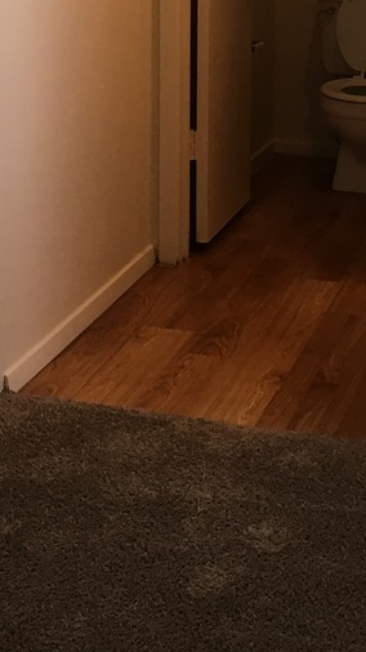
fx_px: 1555
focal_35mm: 90
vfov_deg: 22.9
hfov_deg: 13.4
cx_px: 90
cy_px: 24
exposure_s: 1/30
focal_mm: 4.15
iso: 32
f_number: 2.2
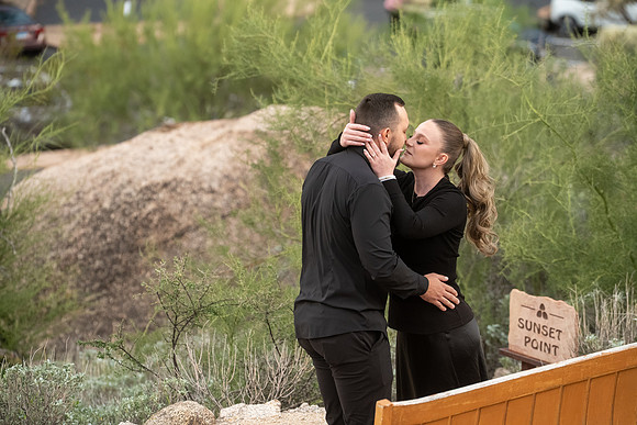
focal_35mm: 200
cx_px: 318
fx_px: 3540
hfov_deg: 10.3
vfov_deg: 6.9
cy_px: 212
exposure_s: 1/640
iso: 2000
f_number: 5.6
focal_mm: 200
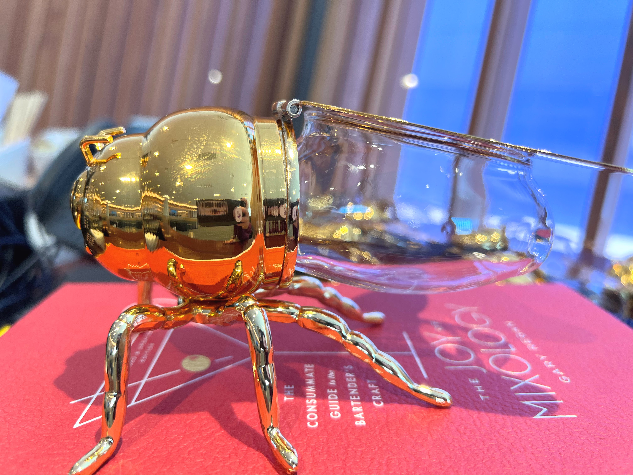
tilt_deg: -13.8
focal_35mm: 26
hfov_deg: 67.3
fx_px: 475
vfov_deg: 53.1
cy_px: 238
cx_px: 316
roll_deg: -2.0
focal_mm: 5.7
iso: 100
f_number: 1.5
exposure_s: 1/120
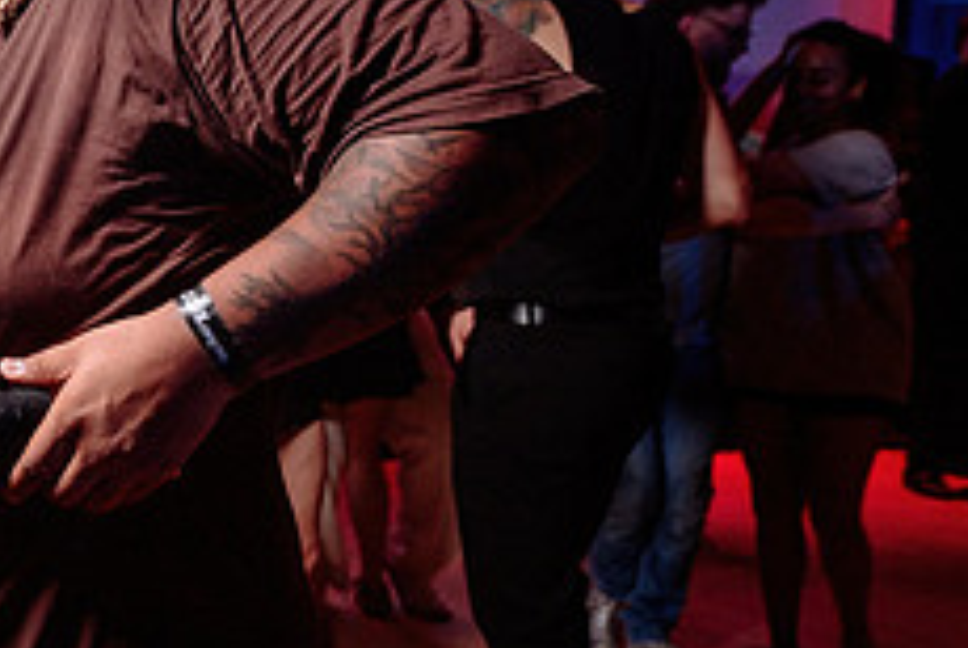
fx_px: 1750
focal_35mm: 65
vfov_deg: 21.0
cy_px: 362
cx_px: -220
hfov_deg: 27.0
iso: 1000
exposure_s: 1/30
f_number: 3.2
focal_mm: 24
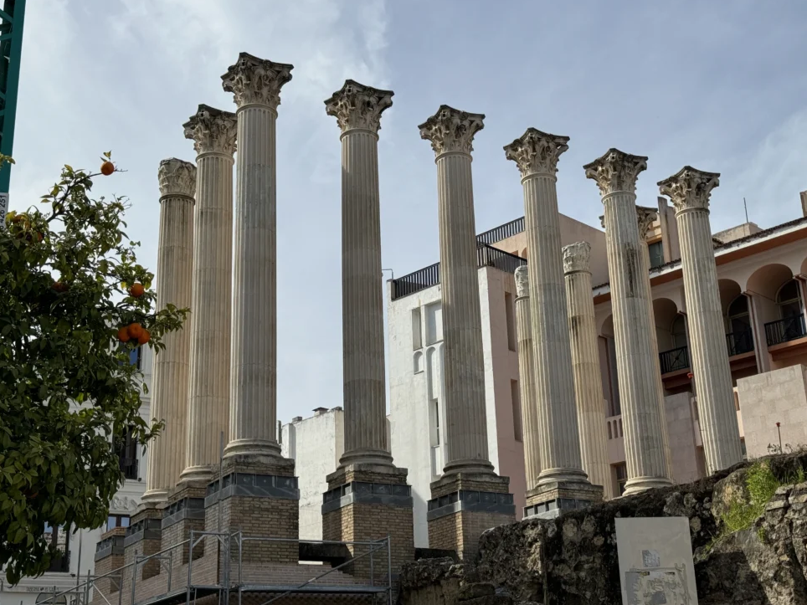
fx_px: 1189
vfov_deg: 28.6
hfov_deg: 37.5
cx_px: 413
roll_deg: +2.1
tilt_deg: +19.6
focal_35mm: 51
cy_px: 292
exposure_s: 1/6410
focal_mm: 6.86
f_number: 1.78
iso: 64
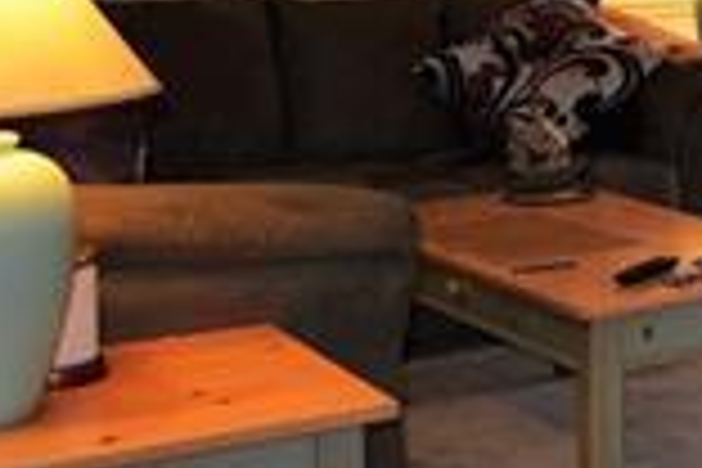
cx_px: 1130
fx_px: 1911
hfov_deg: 18.0
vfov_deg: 13.5
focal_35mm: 98
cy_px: -135
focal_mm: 20
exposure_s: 1/60
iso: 560
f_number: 3.8
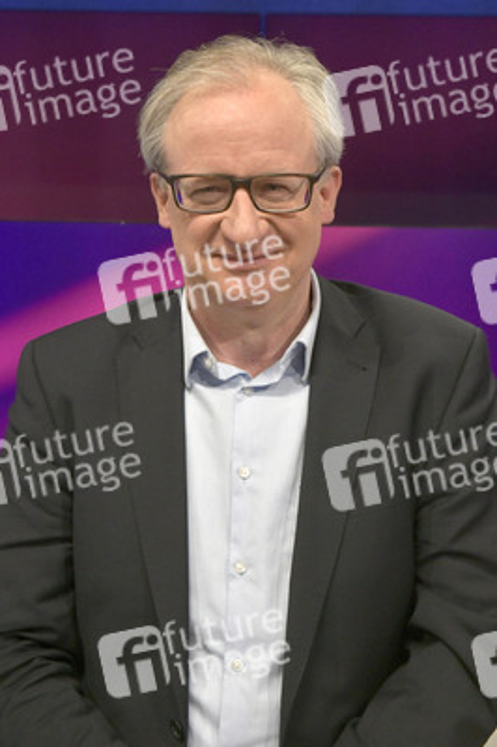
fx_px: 996
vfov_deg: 41.1
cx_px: 248
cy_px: 374
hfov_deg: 28.0
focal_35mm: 48
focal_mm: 48
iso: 2000
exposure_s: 1/320
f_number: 7.1
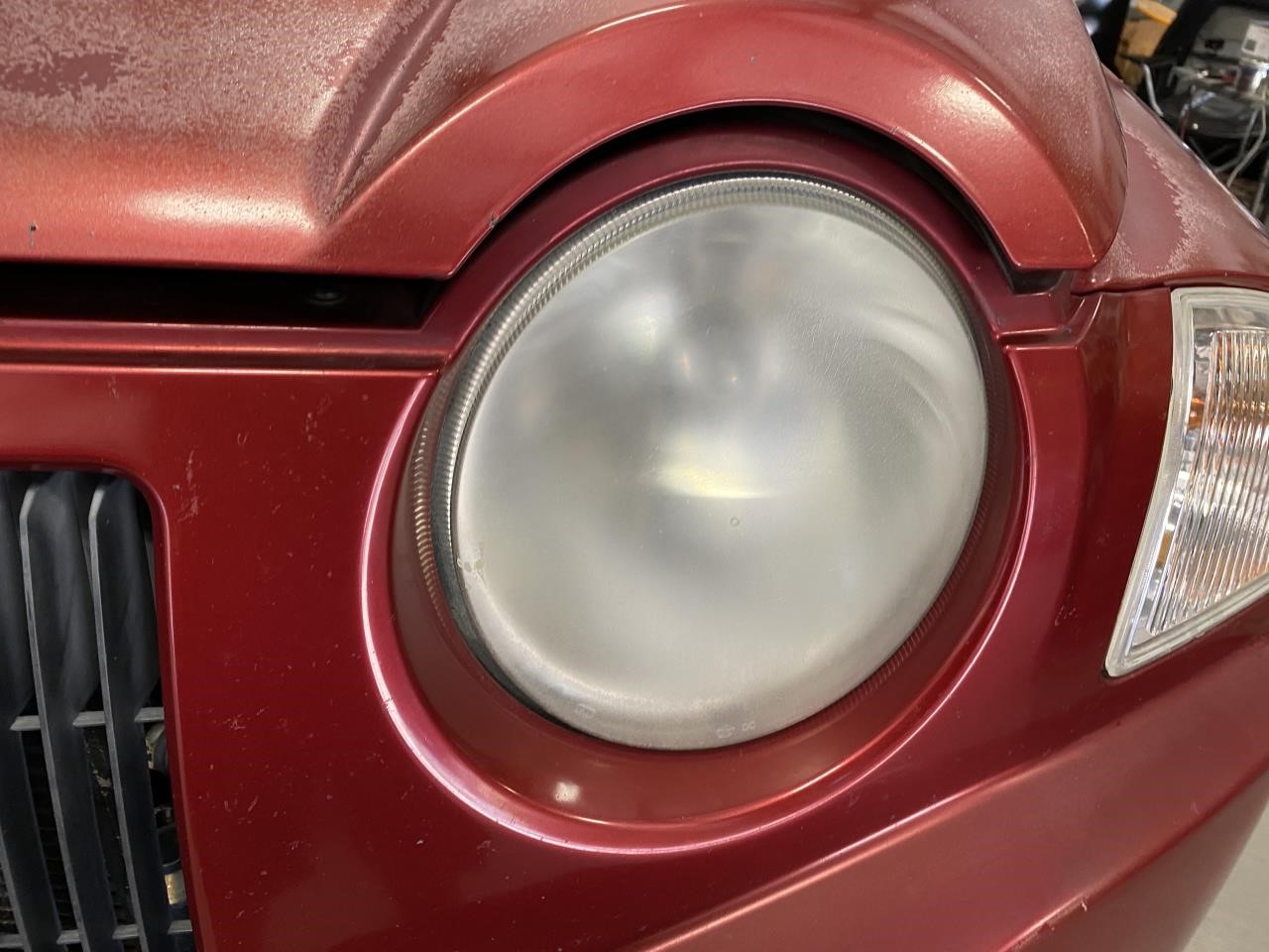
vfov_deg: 53.1
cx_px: 634
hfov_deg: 67.3
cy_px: 476
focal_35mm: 26
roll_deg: +2.5
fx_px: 953
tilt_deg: -31.8
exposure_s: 1/60
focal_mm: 4.25
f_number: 1.8
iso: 100
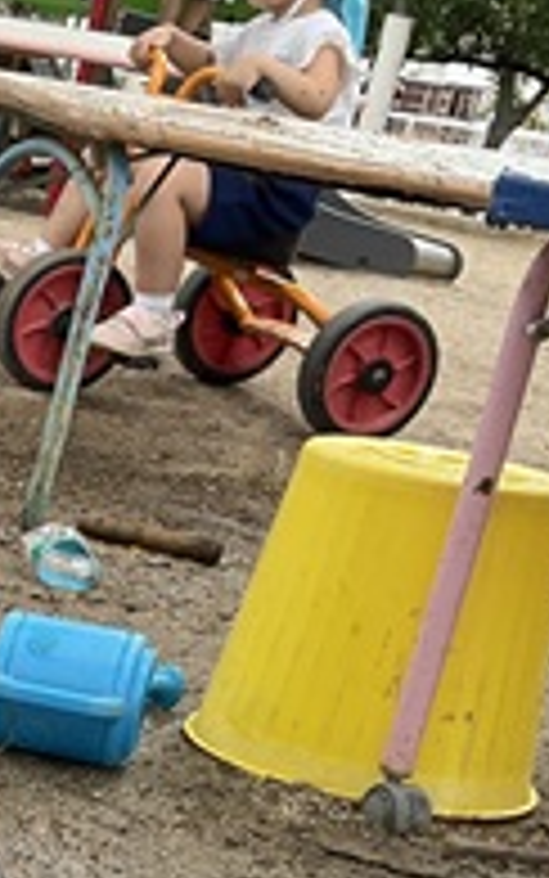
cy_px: 871
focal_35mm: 95
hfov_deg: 12.5
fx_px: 2273
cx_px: -472
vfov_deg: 21.1
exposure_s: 1/262
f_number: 1.8
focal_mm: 3
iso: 25
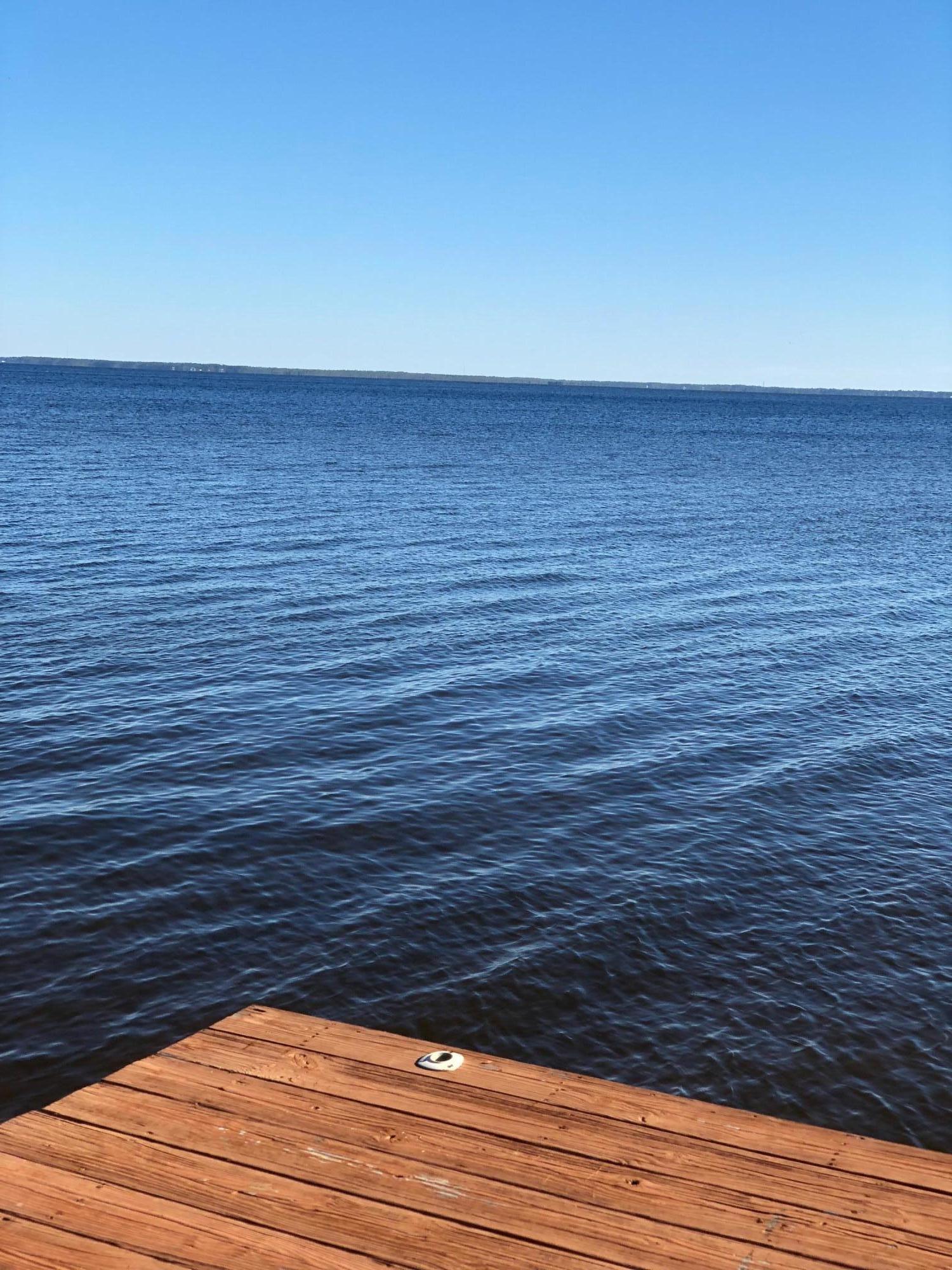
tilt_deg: -5.5
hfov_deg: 28.0
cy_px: 635
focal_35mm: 52
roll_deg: -2.6
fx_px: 1907
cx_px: 476
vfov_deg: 36.8
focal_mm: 6
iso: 16
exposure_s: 1/762
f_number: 2.4
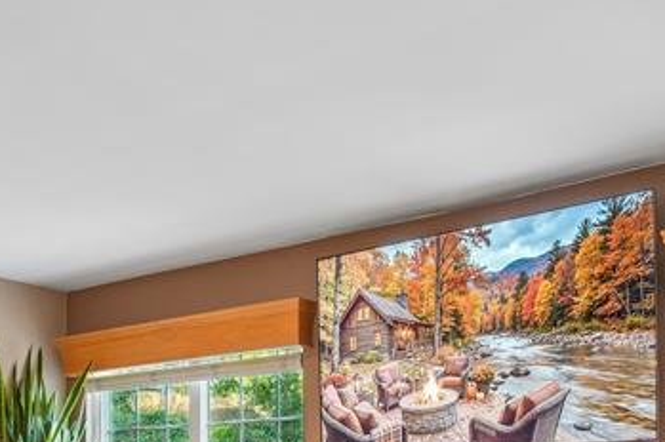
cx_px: 436
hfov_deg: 41.5
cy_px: 507
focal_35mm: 47
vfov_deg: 26.0
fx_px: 867
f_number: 8
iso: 400
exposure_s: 1/4
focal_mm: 16
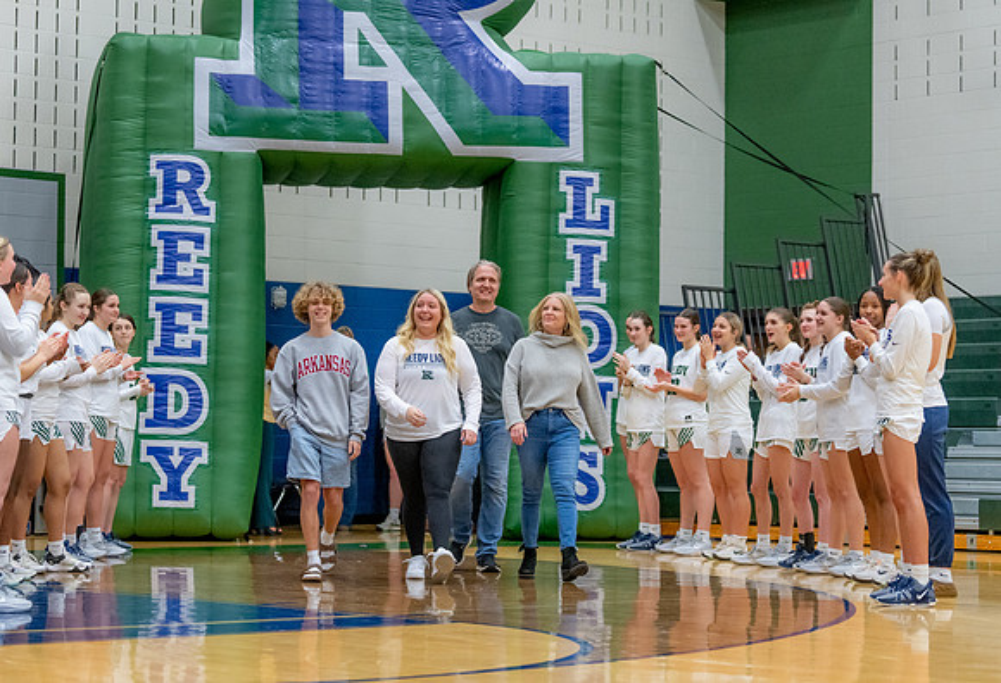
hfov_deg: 23.6
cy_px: 387
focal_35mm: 85
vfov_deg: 16.3
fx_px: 2391
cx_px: 421
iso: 2500
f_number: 2.8
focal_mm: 70
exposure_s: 1/400
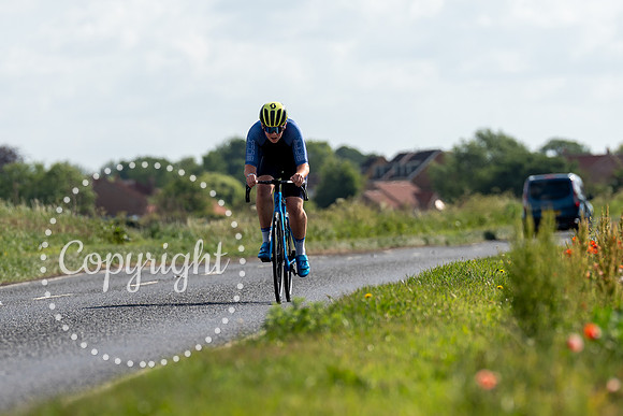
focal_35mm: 320
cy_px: 240
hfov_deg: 6.4
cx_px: 287
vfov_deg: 4.3
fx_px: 5533
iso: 100
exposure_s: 1/1000
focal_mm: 200
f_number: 4
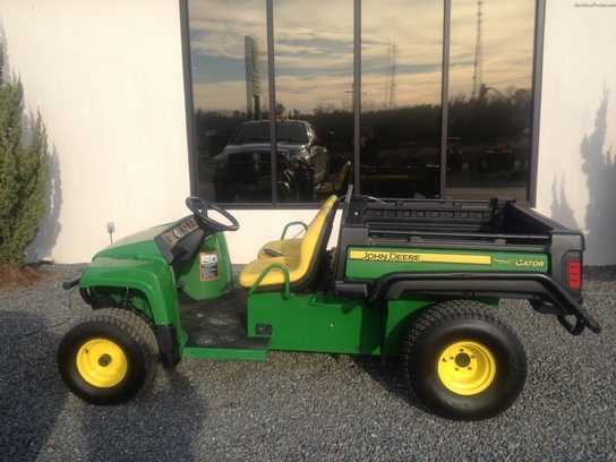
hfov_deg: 52.6
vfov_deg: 40.7
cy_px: 231
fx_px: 623
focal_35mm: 35
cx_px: 308
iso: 50
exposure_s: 1/593
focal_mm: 4.28
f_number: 2.4
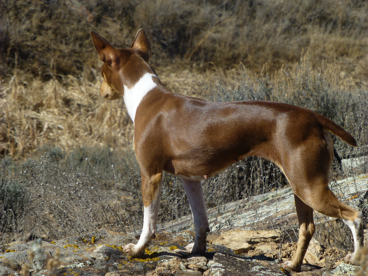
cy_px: 138
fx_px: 2116
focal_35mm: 199
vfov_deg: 7.5
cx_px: 184
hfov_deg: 9.9
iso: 100
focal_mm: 35.6
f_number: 5.5
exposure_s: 1/640
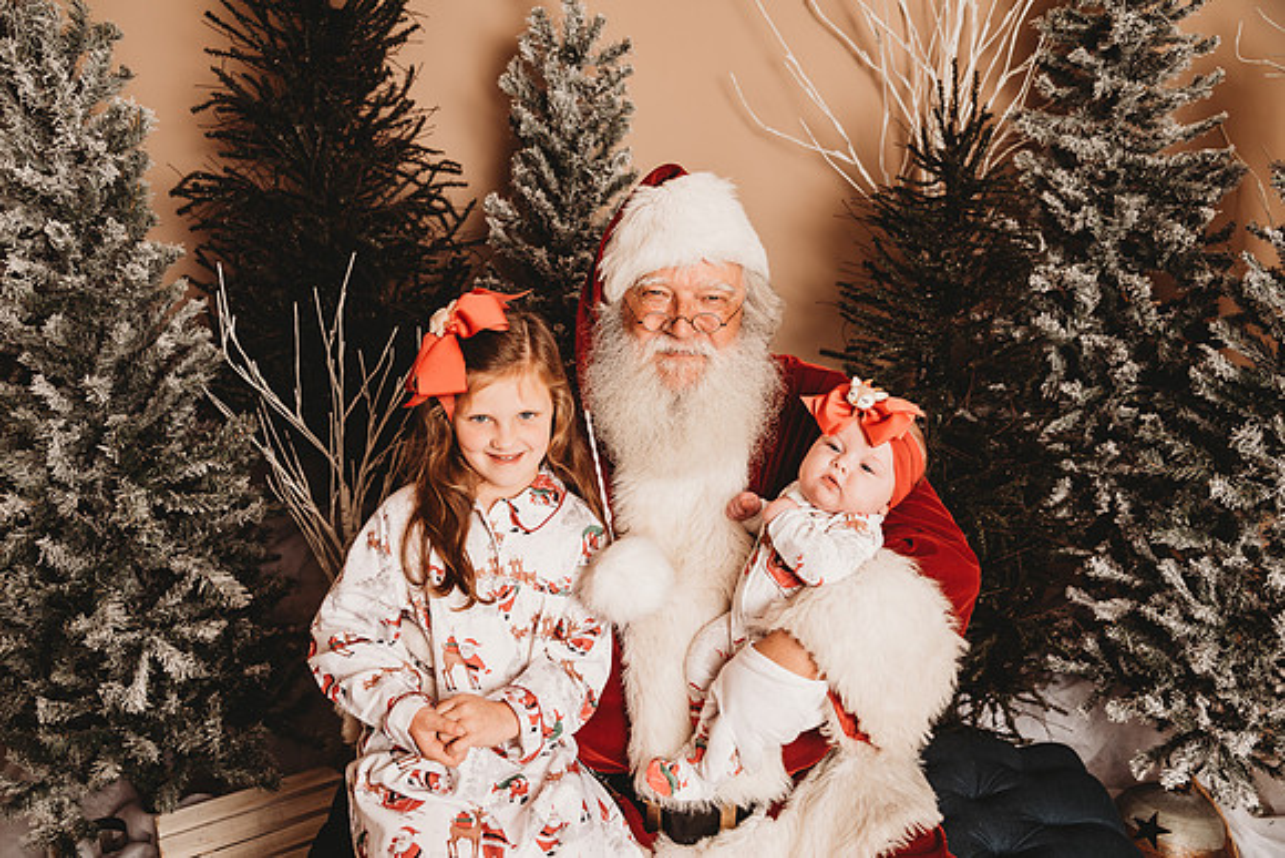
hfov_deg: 60.3
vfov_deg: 42.3
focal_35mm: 31
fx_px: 1107
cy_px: 429
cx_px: 642
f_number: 4
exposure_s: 1/160
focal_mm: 31
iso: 100
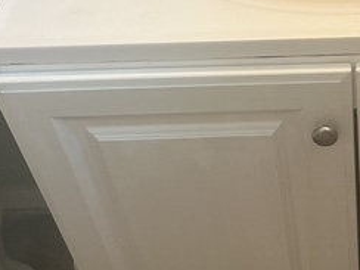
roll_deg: +4.5
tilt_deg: -43.5
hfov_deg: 24.6
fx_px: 790
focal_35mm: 76
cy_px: 94
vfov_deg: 19.3
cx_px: 348
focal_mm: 3
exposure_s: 1/60
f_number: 1.8
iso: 64
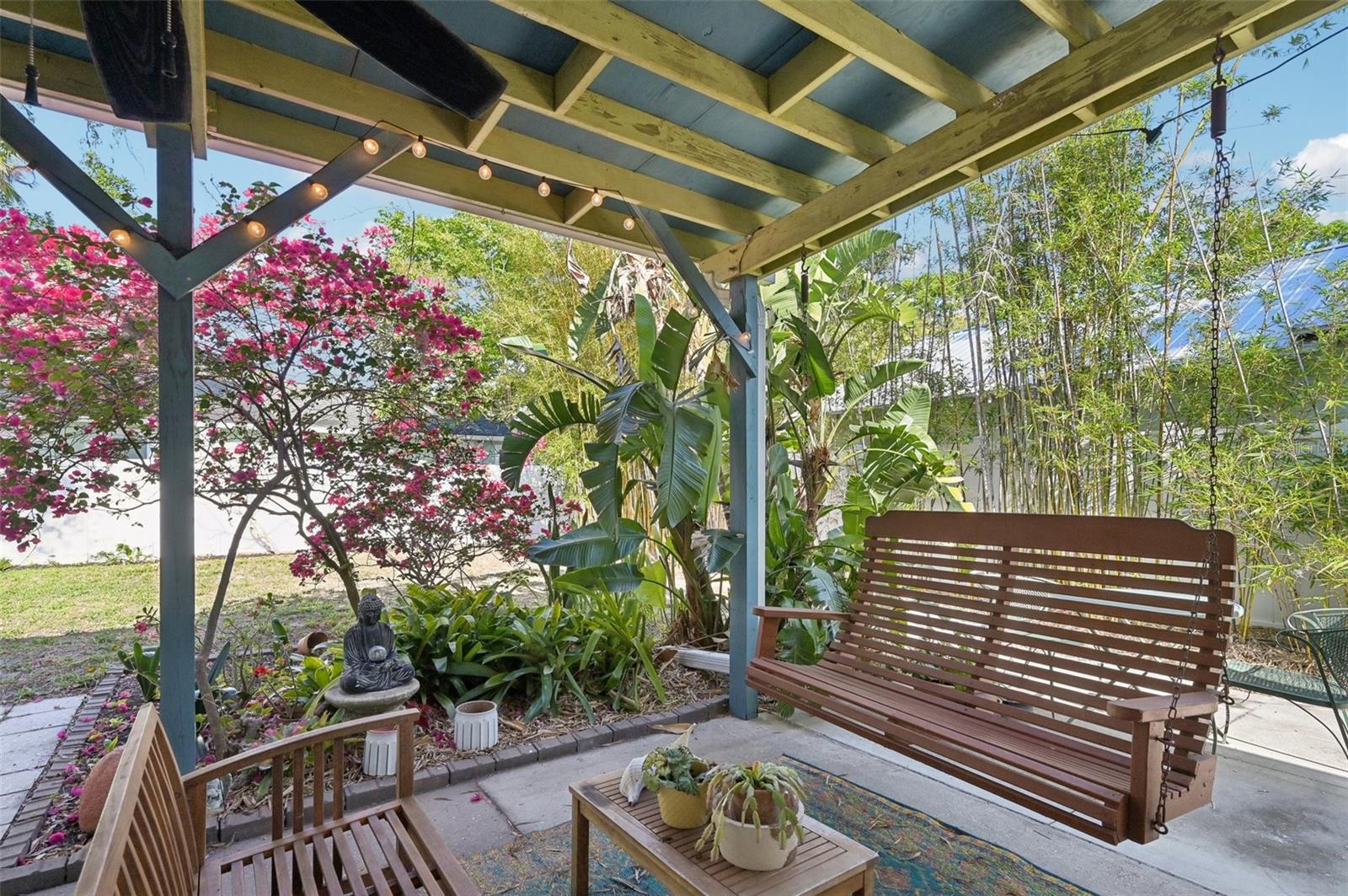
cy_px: 448
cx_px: 674
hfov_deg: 95.0
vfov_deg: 71.9
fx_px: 617
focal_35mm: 16
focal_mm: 16.5
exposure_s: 1/200
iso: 400
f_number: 8
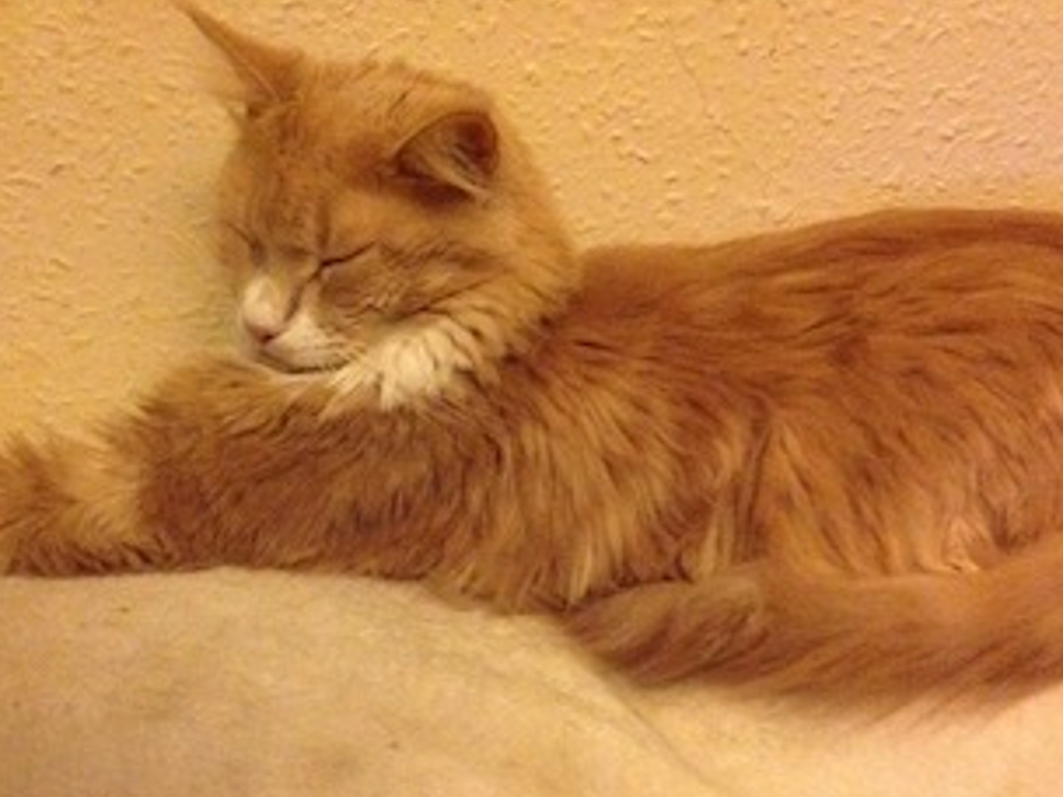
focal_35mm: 46
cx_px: 559
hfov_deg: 41.2
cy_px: 446
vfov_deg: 31.5
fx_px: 1413
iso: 800
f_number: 2.4
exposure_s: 1/15
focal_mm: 4.28
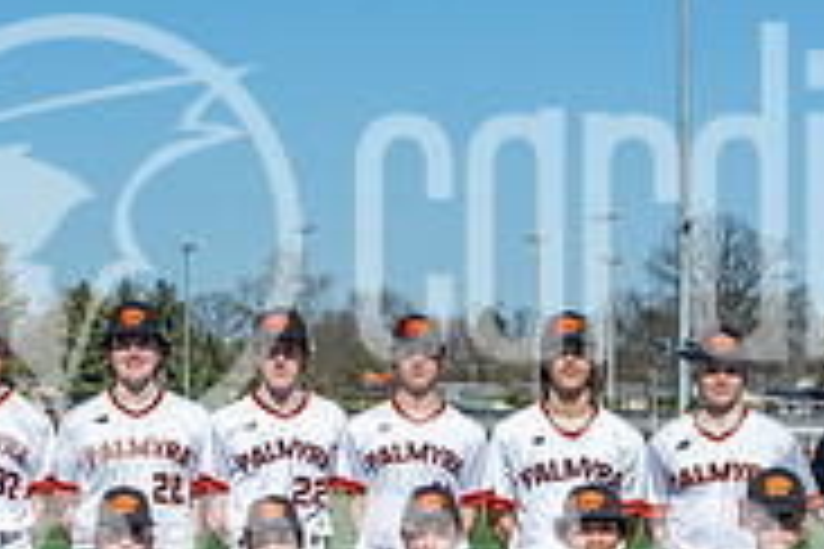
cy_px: 371
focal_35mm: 141
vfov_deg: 9.7
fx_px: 3227
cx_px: 116
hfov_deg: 14.4
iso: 64
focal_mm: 35
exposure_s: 1/200
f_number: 9
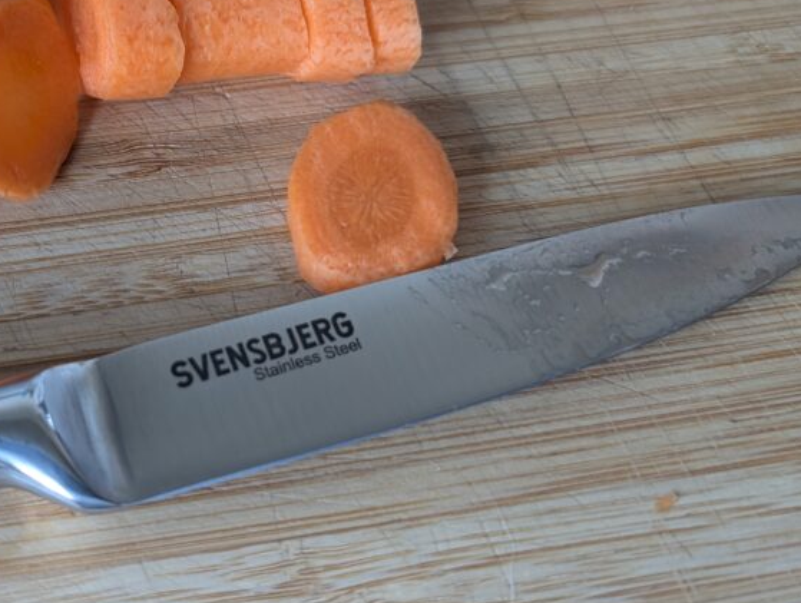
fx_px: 1020
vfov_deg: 32.8
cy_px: 233
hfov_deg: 41.5
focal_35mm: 44
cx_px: 188
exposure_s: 1/61.3
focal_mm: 6.9
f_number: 1.68
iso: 205
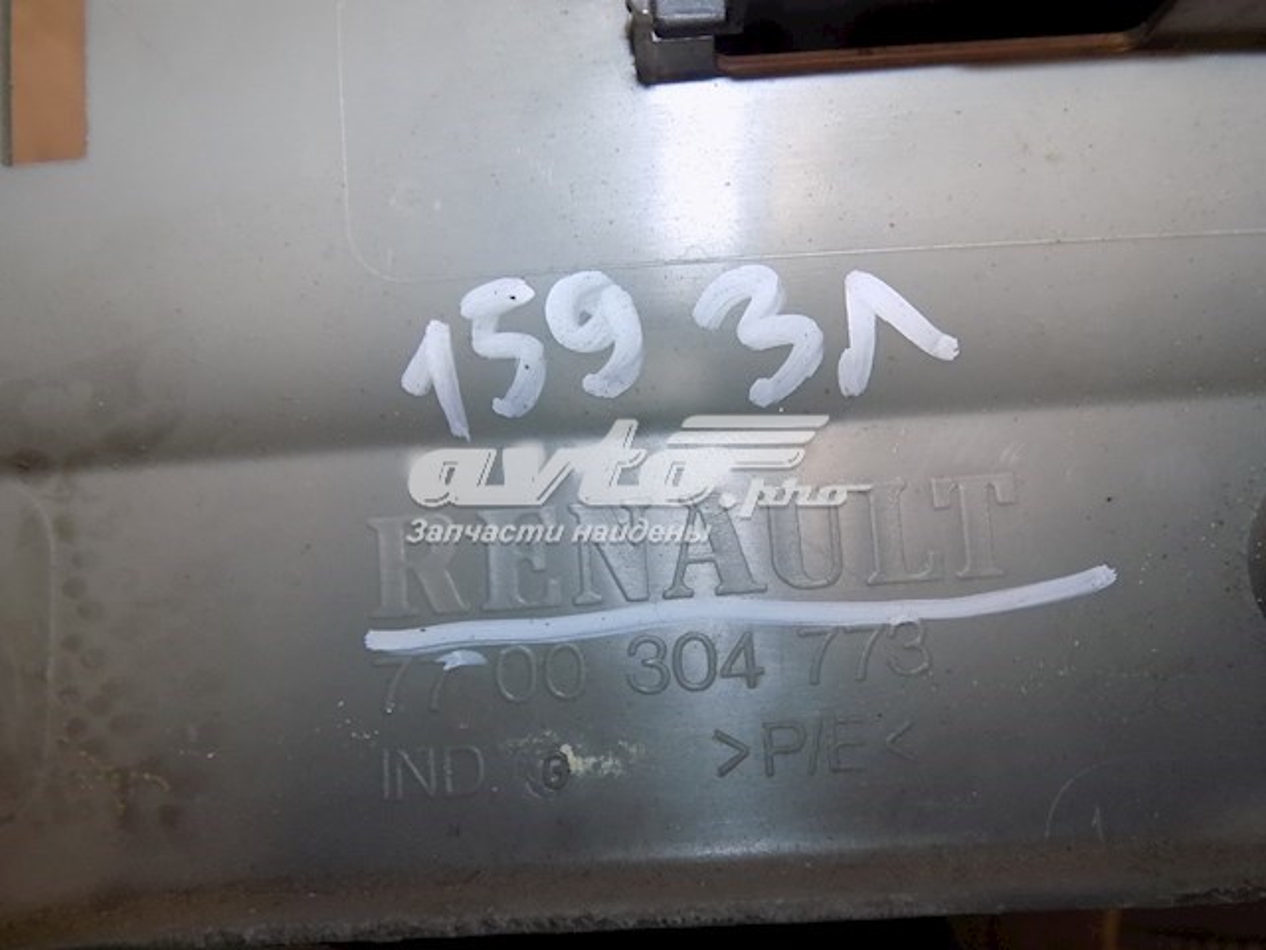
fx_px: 1097
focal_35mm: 30
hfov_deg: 60.0
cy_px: 475
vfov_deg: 46.8
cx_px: 633
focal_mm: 5.3
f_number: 3.3
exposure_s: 1/30
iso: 200
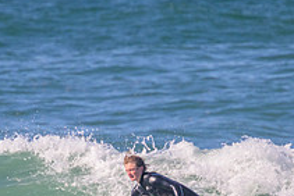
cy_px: 238
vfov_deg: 0.6
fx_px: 17946
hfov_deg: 0.9
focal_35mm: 2196
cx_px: 121
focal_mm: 800
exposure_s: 1/2000
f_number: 11
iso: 1100
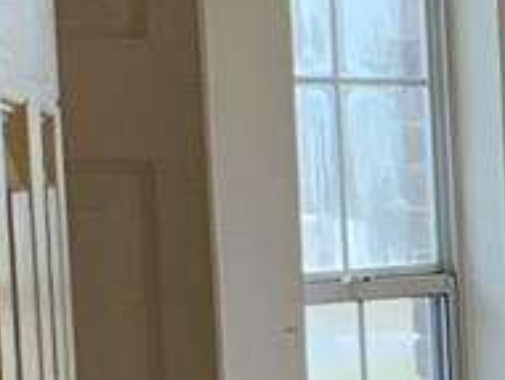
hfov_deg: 8.9
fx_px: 3067
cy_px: 497
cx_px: 994
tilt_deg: -7.5
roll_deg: +1.3
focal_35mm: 210
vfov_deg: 7.0
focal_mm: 4.25
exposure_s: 1/60
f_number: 1.8
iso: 100
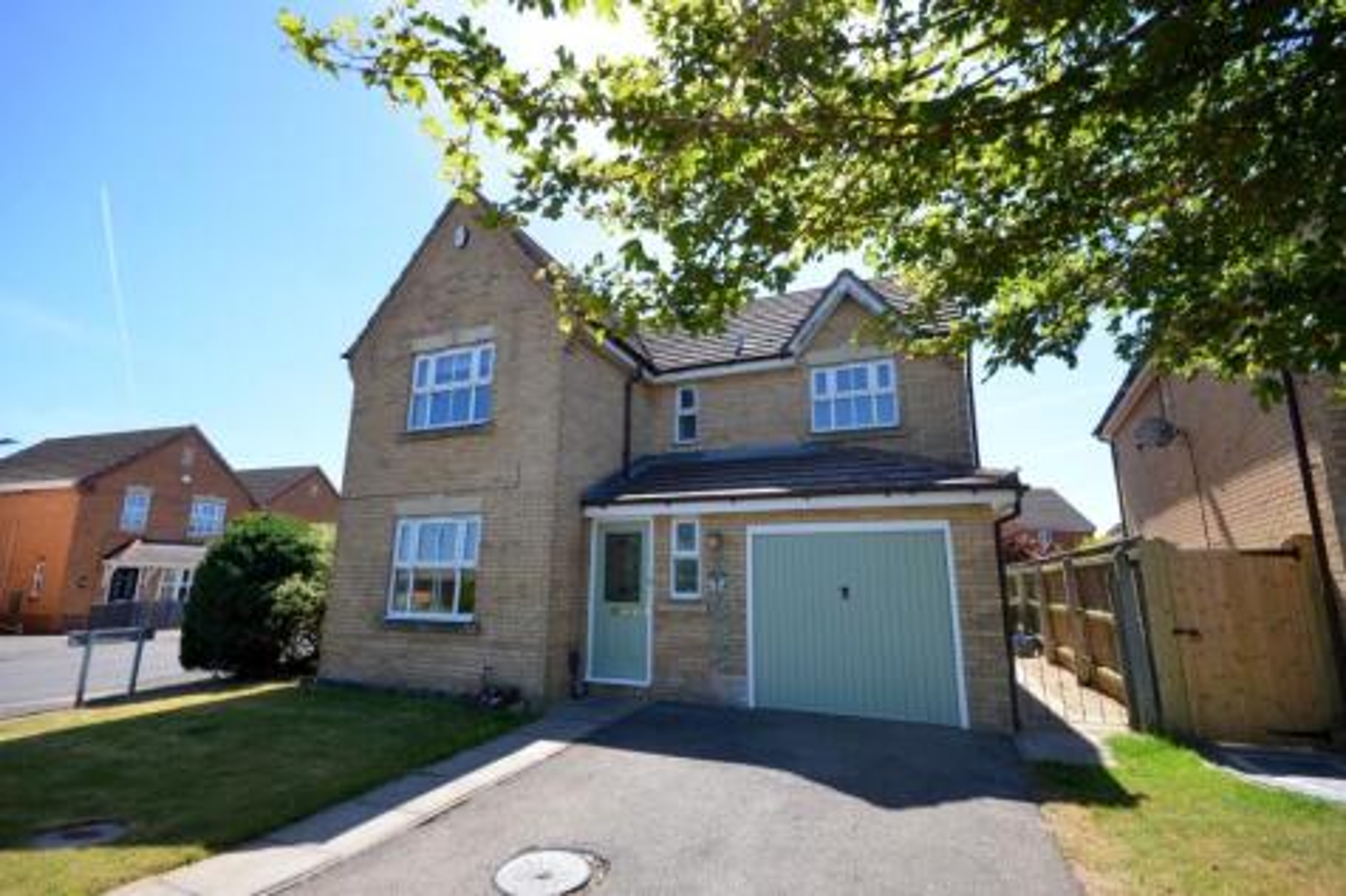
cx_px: 673
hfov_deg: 100.4
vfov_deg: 77.3
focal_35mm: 15
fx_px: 561
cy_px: 448
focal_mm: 10
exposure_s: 1/200
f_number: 8
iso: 200
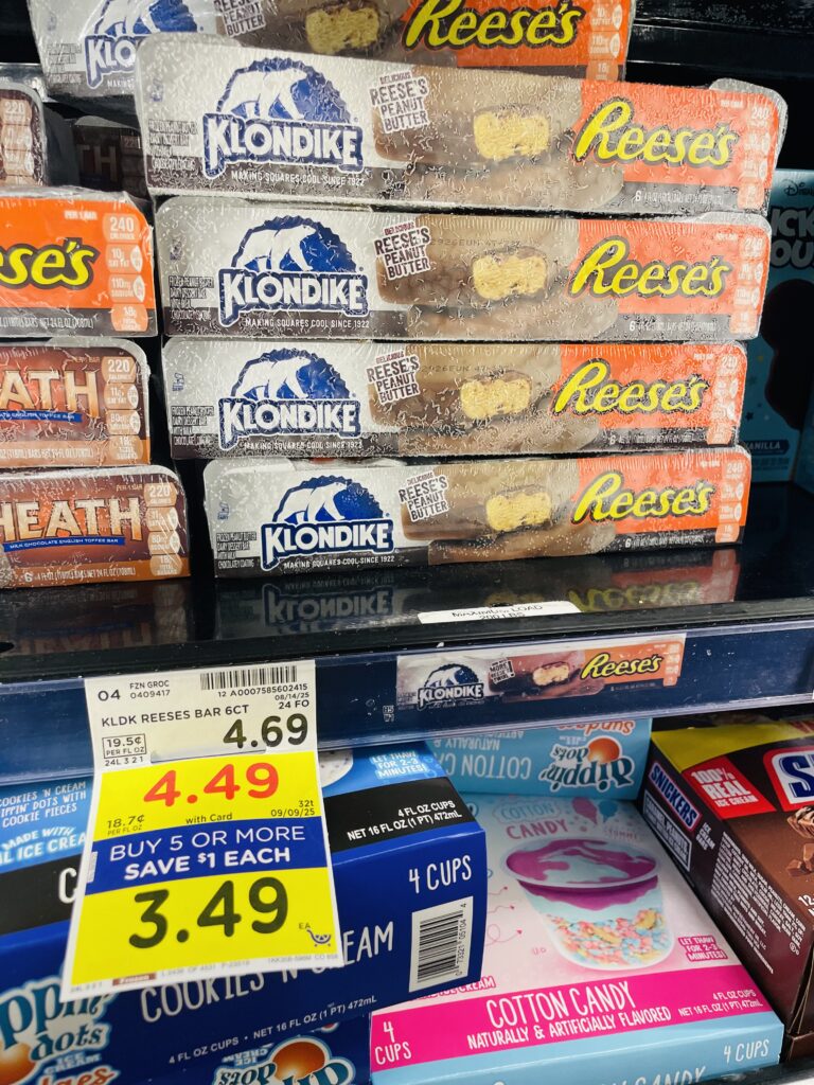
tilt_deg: -17.6
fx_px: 815
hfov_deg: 53.1
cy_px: 542
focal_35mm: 26
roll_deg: -0.3
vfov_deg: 67.3
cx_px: 407
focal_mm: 4.2
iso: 125
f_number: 1.6
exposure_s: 1/120
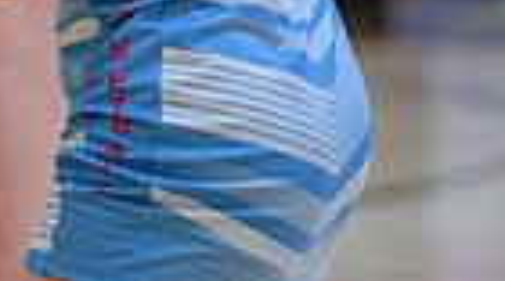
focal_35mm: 1029
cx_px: -156
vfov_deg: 1.2
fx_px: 13747
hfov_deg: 2.1
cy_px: -538
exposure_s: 1/1000
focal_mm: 200
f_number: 3.5
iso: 3200
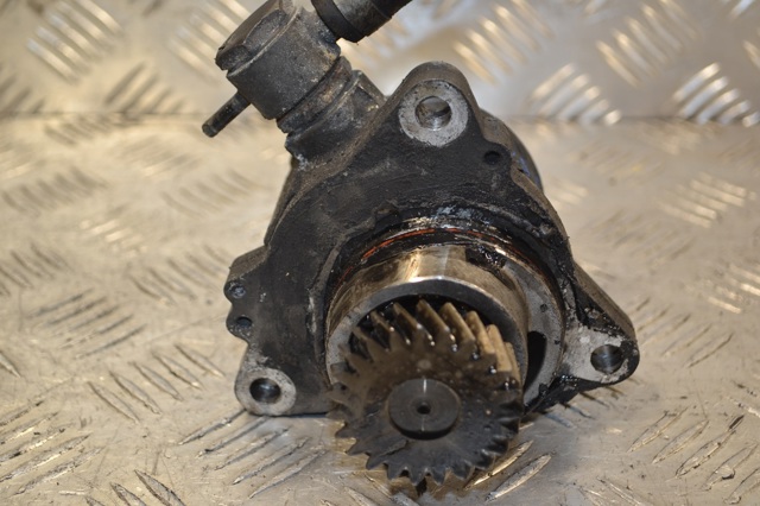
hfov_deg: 35.1
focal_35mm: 57
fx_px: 1203
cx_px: 380
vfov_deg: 23.8
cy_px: 253
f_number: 5
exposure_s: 1/80
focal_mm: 38
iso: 400
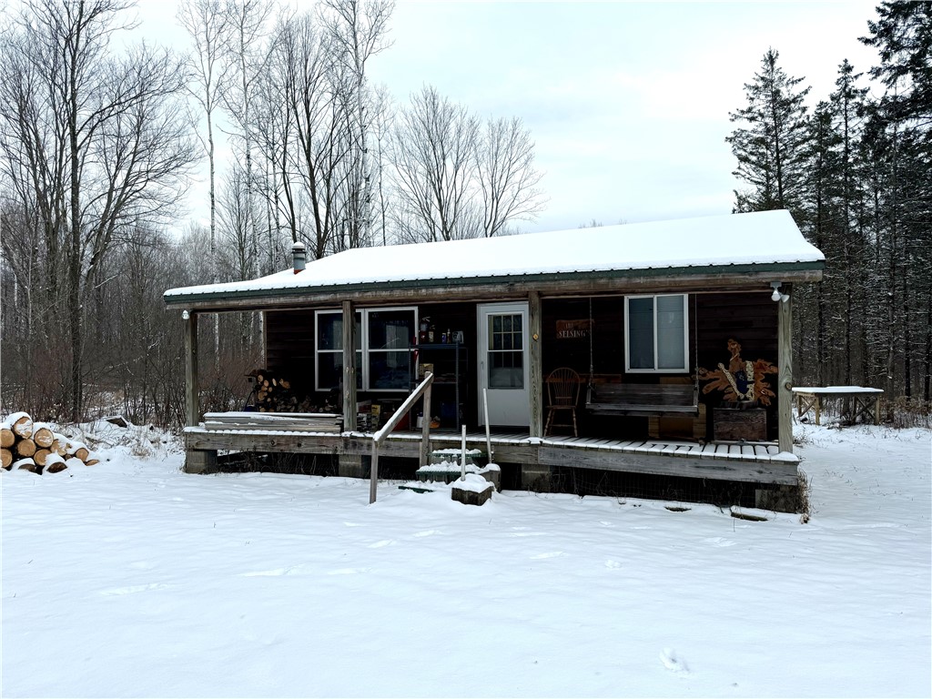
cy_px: 350
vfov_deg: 56.8
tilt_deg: +0.2
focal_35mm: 24
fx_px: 646
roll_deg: +1.1
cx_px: 466
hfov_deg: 71.6
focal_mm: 6.76
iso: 80
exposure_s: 1/3096
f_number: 1.78
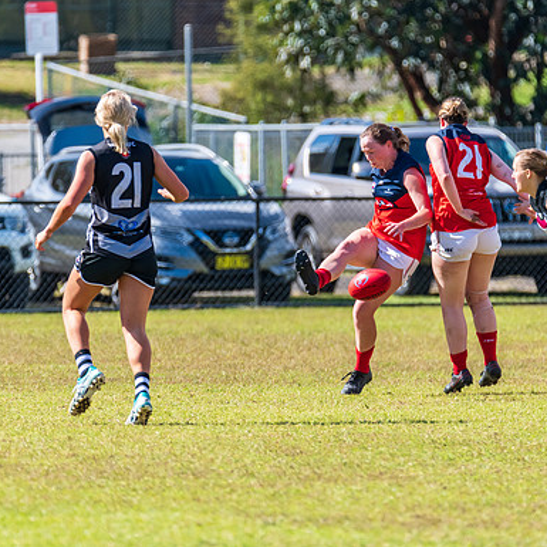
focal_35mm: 690
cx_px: 280
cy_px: 269
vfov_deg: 2.5
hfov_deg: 2.5
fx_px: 12336
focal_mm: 450
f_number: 6
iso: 800
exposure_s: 1/2000
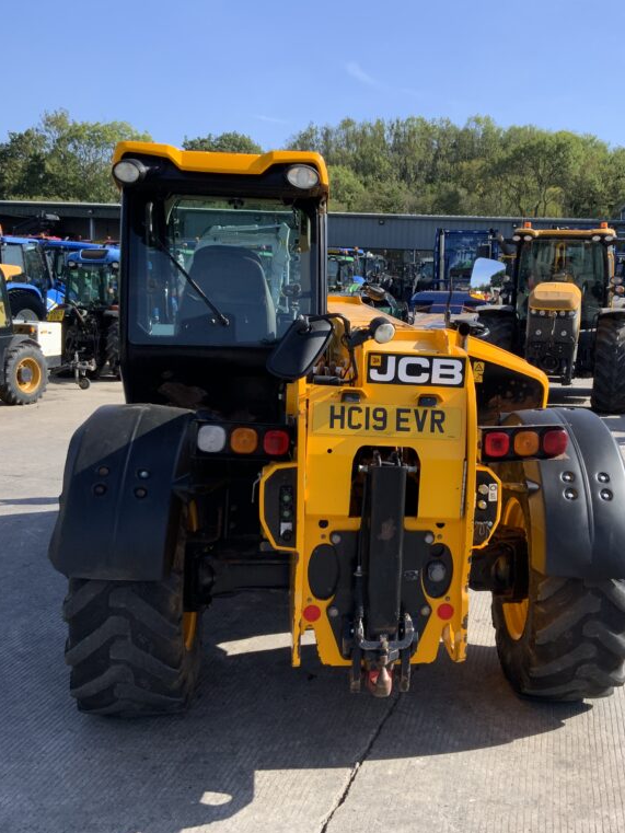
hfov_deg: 36.5
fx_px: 939
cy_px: 419
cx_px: 415
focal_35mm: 39
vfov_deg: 47.9
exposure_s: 1/869
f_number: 1.8
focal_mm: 3
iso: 16
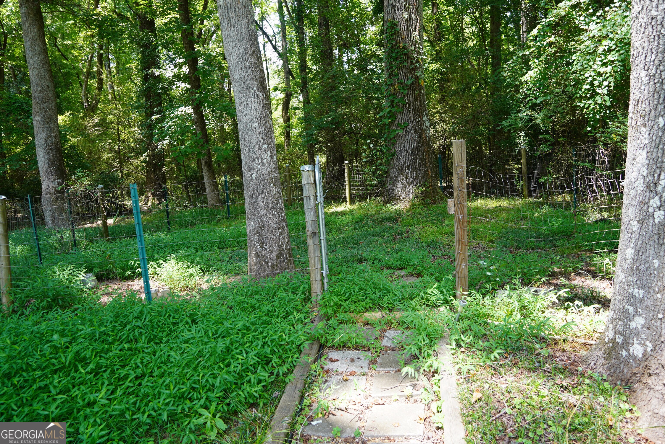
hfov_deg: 67.4
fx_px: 499
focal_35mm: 27
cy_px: 222
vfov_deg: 47.9
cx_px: 332
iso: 100
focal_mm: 18
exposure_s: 1/60
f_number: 4
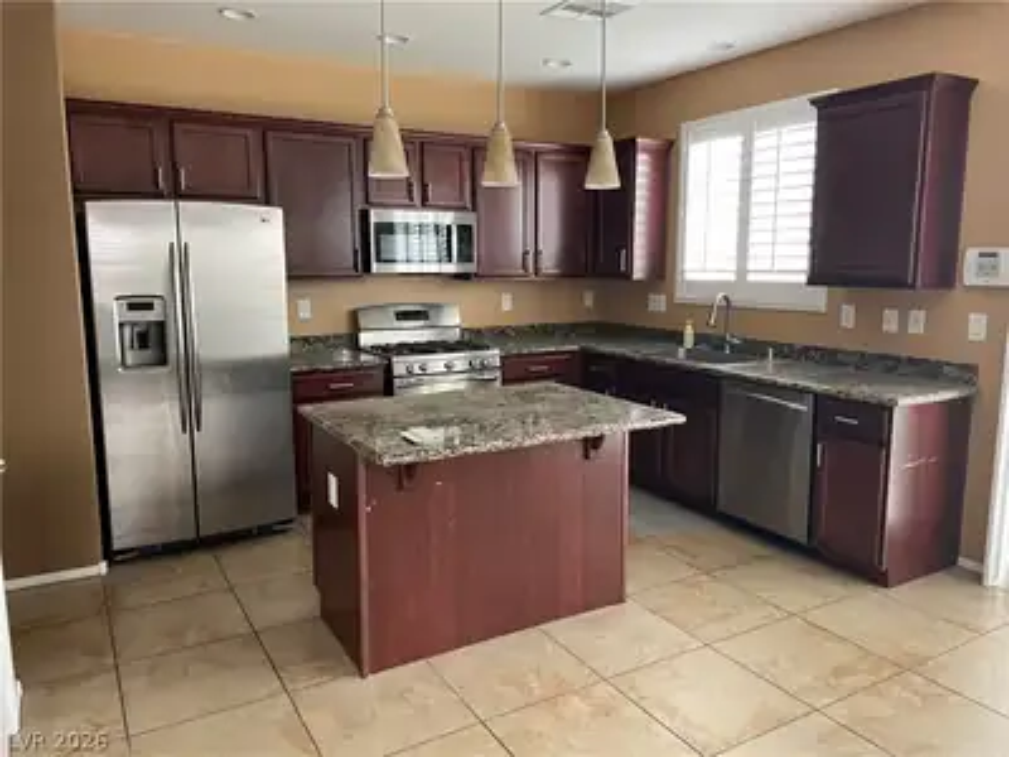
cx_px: 504
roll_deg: +0.5
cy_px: 378
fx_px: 758
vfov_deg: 53.1
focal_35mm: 26
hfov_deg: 67.3
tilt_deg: -9.4
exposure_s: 1/60
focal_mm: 4.2
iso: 200
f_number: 1.6
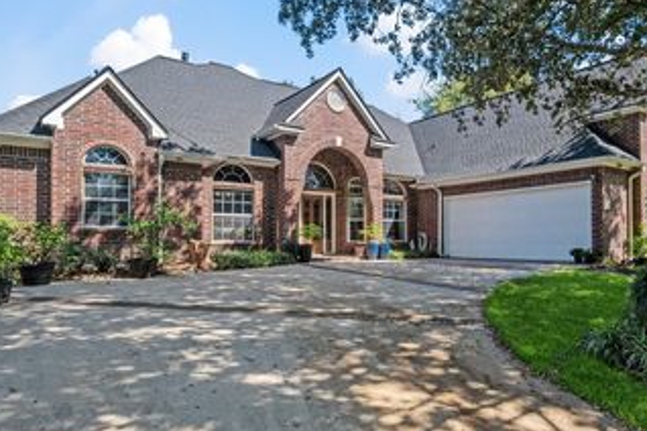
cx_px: 366
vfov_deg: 56.7
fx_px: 395
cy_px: 170
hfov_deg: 78.2
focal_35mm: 22
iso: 125
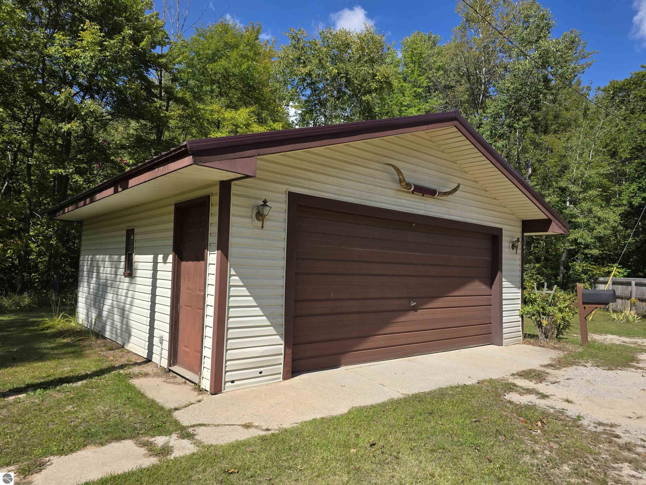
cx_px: 323
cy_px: 242
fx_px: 429
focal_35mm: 23
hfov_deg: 73.9
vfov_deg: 58.9
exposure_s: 1/5017
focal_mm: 6.3
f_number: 1.7
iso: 80
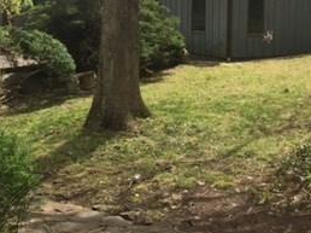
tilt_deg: -1.9
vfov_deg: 19.8
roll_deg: -2.6
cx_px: 89
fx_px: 646
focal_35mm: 72
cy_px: 0
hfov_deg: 26.8
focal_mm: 4.15
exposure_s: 1/648
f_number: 2.2
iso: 32
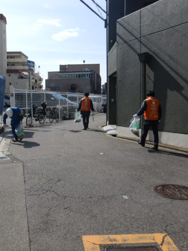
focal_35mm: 33
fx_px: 239
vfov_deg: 55.3
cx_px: 74
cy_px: 122
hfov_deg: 42.7
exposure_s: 1/1000
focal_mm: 4.3
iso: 125
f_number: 4.1
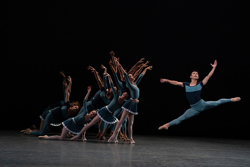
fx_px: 1757
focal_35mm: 253
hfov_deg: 8.1
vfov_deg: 5.4
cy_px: 84
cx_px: 125
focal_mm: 253
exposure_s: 1/400
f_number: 7.1
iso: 5000
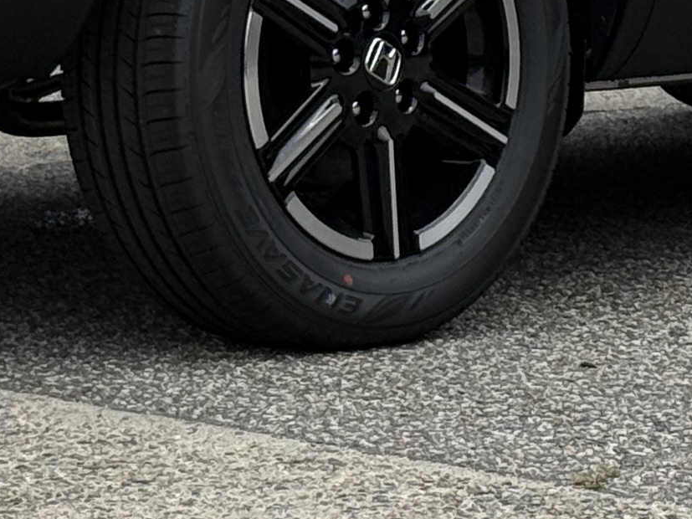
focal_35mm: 234
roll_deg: -1.5
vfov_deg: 6.2
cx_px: 392
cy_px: -406
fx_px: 4677
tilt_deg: +2.4
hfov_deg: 8.5
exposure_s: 1/7143
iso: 64
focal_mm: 6.76
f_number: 1.78
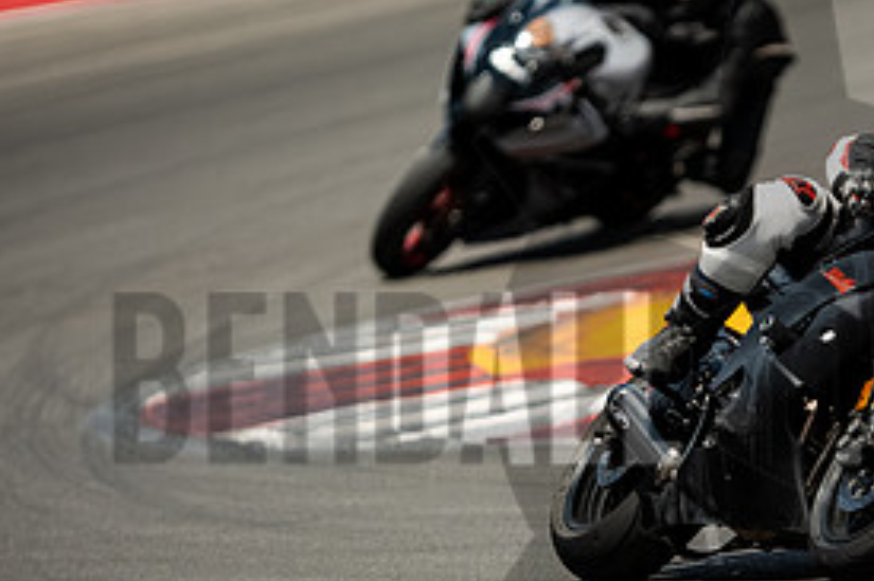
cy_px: 383
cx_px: 782
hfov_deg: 3.3
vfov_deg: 2.2
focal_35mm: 633
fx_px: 15358
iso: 2000
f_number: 2
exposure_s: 1/2000
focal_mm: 200
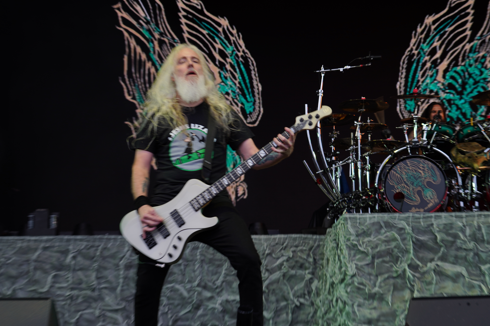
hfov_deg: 31.4
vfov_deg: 21.2
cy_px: 155
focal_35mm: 64
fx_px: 871
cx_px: 209
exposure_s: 1/80
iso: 100
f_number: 4.5
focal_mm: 52
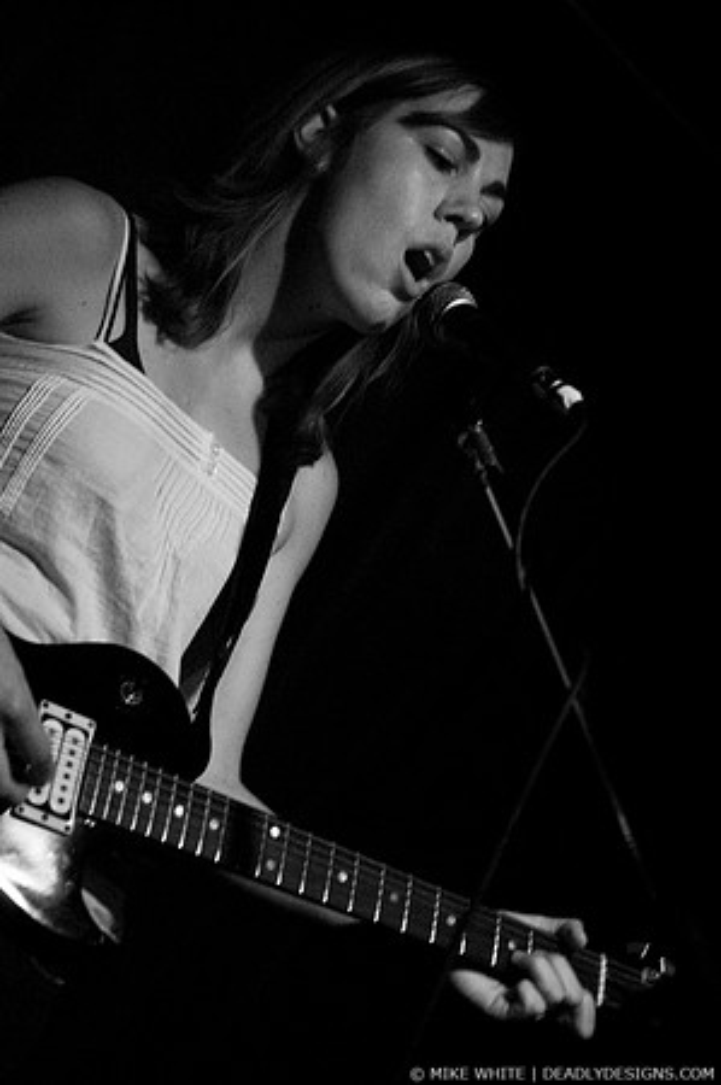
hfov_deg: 17.5
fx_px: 2348
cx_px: 360
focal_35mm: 78
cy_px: 542
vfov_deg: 26.0
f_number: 2.8
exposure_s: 1/40
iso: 800
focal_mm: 52
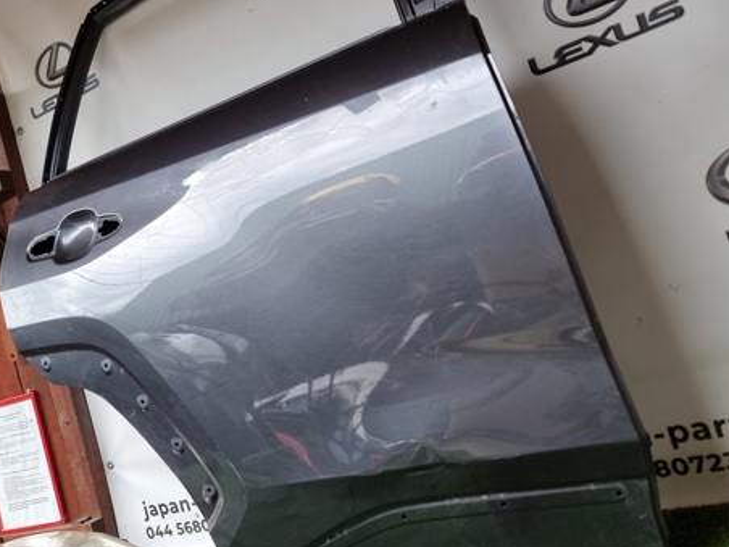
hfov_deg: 53.9
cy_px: 245
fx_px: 716
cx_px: 335
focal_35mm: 34
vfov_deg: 41.7
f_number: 1.8
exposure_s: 1/100
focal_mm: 6.7
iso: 80
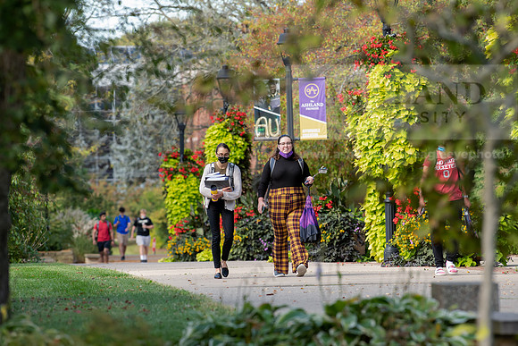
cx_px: 259
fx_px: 4317
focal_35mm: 300
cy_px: 173
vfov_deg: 4.6
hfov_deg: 6.9
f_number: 7.1
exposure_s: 1/320
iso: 500
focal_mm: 300
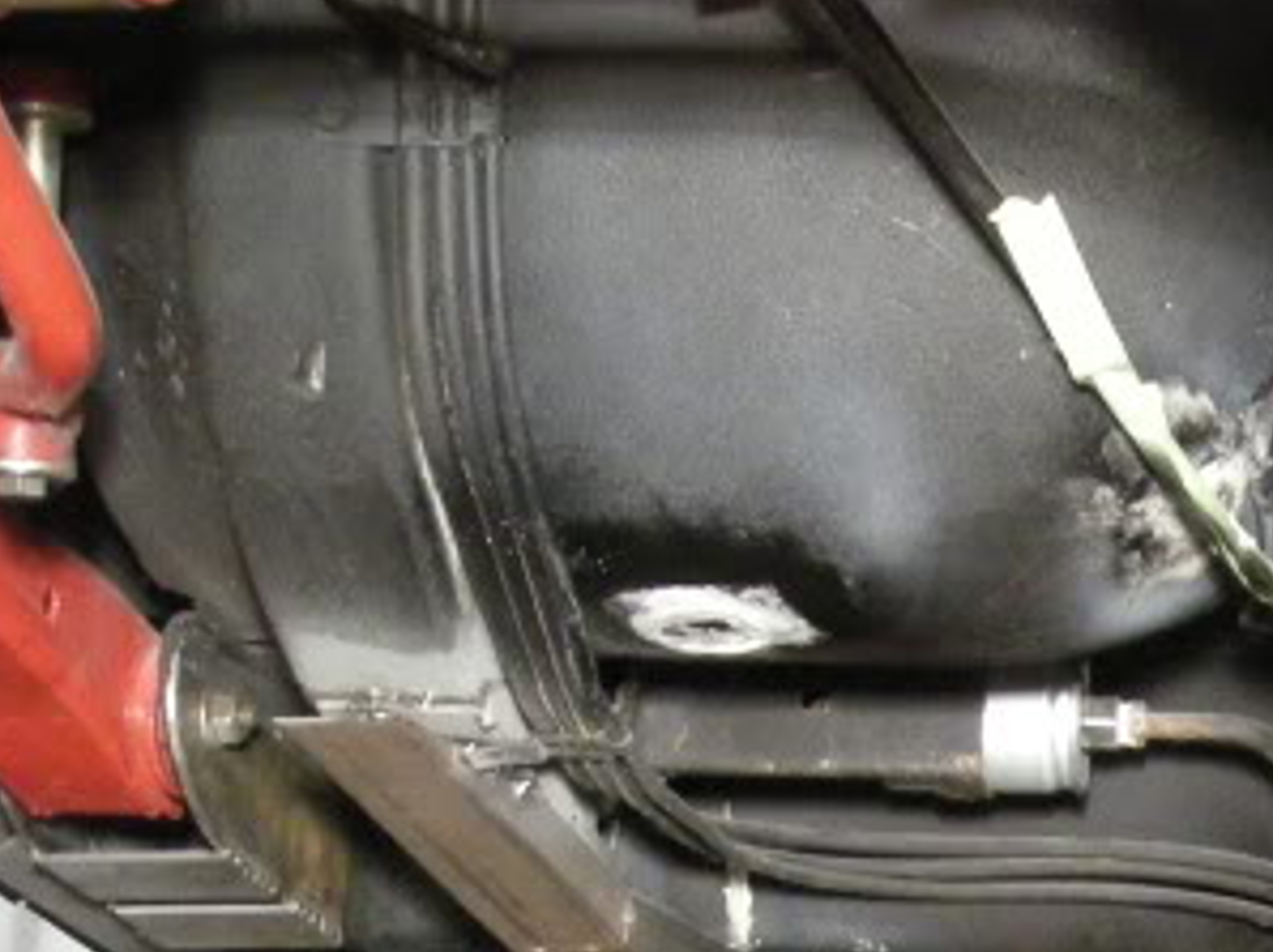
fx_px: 3454
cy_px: 1076
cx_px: 1623
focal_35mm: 94
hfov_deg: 19.4
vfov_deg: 15.3
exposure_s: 1/8
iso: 404
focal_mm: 5.7
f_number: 2.8
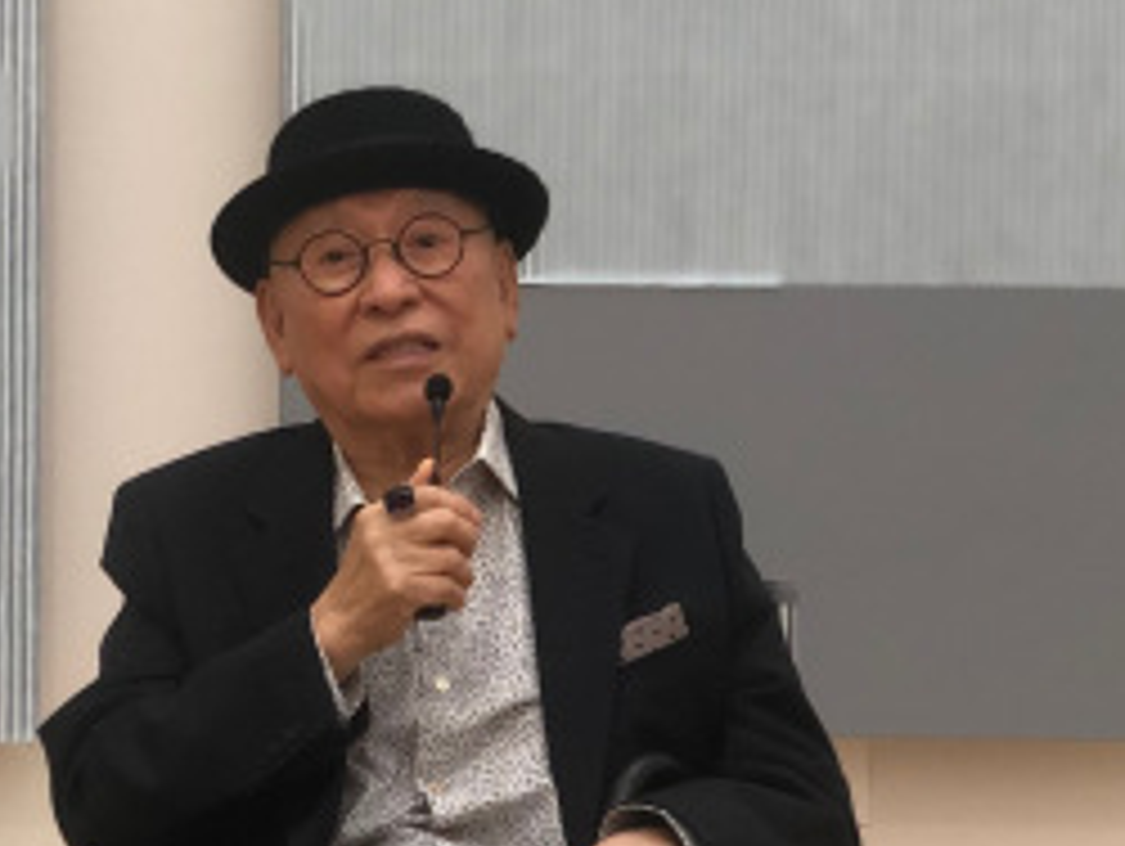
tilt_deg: -0.9
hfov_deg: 14.4
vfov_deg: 11.0
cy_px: 133
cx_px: -18
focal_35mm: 135
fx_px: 4392
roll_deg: +0.2
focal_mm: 6
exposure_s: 1/60
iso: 64
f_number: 2.4
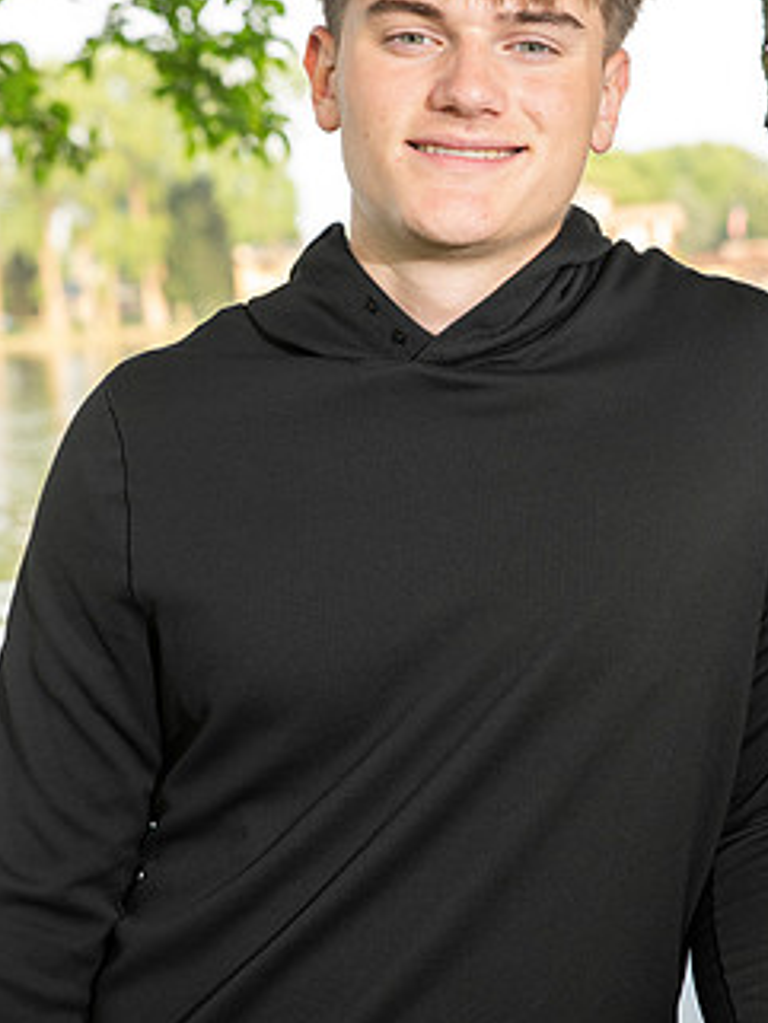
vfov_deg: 21.9
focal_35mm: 89
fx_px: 2631
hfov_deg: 16.6
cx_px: 465
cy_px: 370
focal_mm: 66
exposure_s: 1/160
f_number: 5.6
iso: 500
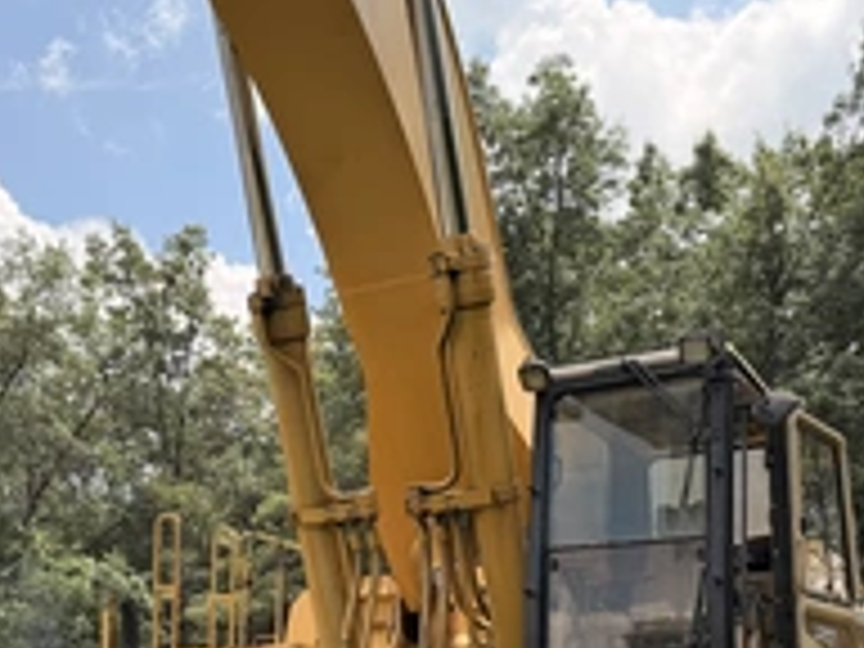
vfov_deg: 28.1
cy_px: 567
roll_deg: +0.0
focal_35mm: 50
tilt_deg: +7.9
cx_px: 342
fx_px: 1248
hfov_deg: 38.0
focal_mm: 6.76
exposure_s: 1/5714
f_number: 1.78
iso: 100
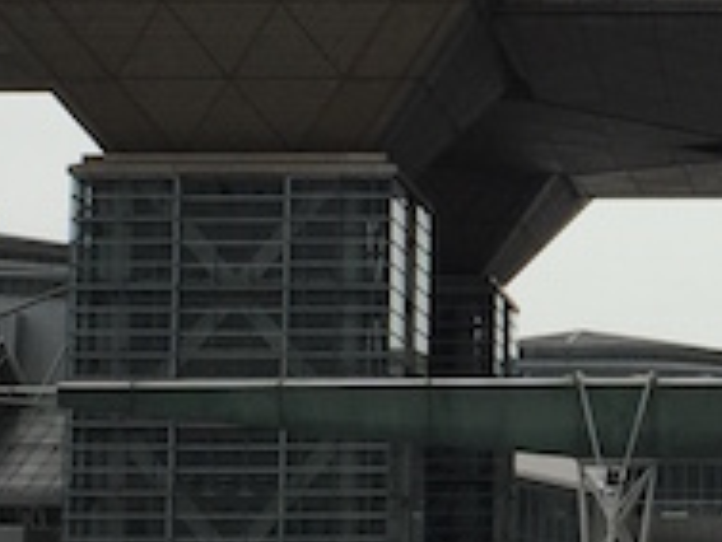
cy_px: 195
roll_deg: -0.9
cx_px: 775
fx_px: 3277
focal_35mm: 157
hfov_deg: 12.4
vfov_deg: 9.5
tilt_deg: +7.8
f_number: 2.2
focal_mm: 4.15
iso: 32
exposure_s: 1/2639
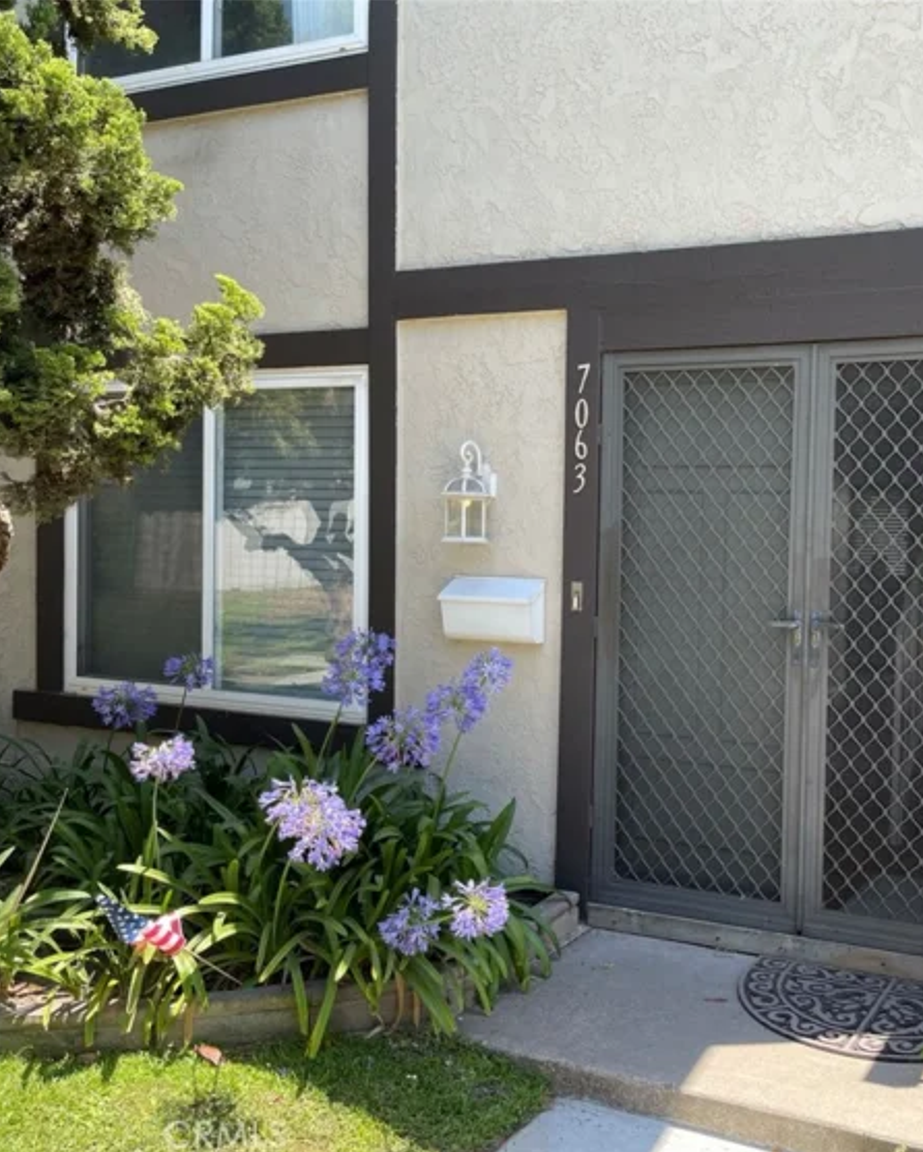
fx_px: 1160
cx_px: 701
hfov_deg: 42.0
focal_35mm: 34
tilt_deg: -3.8
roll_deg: -1.3
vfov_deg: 52.8
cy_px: 577
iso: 32
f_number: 1.6
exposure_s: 1/533
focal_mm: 5.1
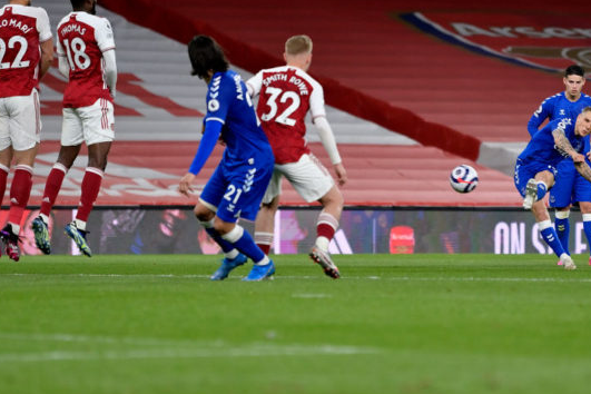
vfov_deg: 5.0
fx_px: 4514
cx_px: 339
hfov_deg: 7.5
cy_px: 140
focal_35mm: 275
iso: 1600
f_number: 2.8
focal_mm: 190
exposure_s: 1/1250
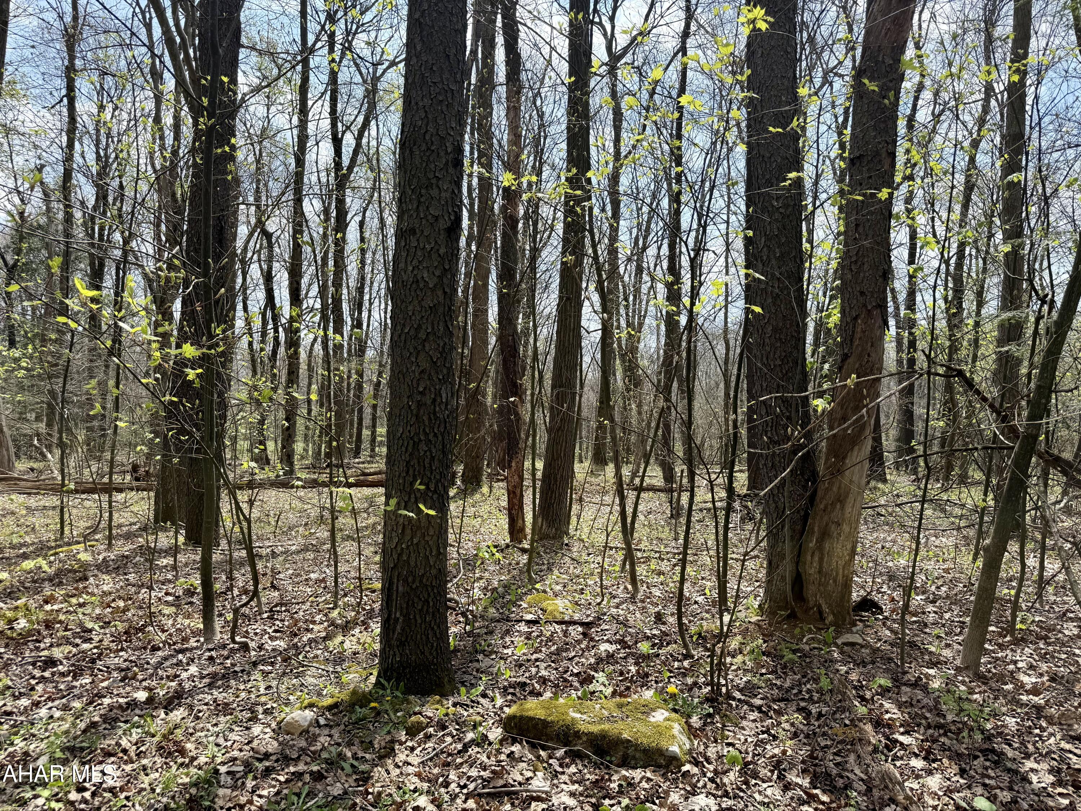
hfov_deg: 71.6
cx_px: 540
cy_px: 406
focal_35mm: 24
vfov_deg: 56.8
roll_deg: -2.8
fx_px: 749
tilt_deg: -2.1
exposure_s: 1/2370
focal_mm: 6.76
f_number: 1.78
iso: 80
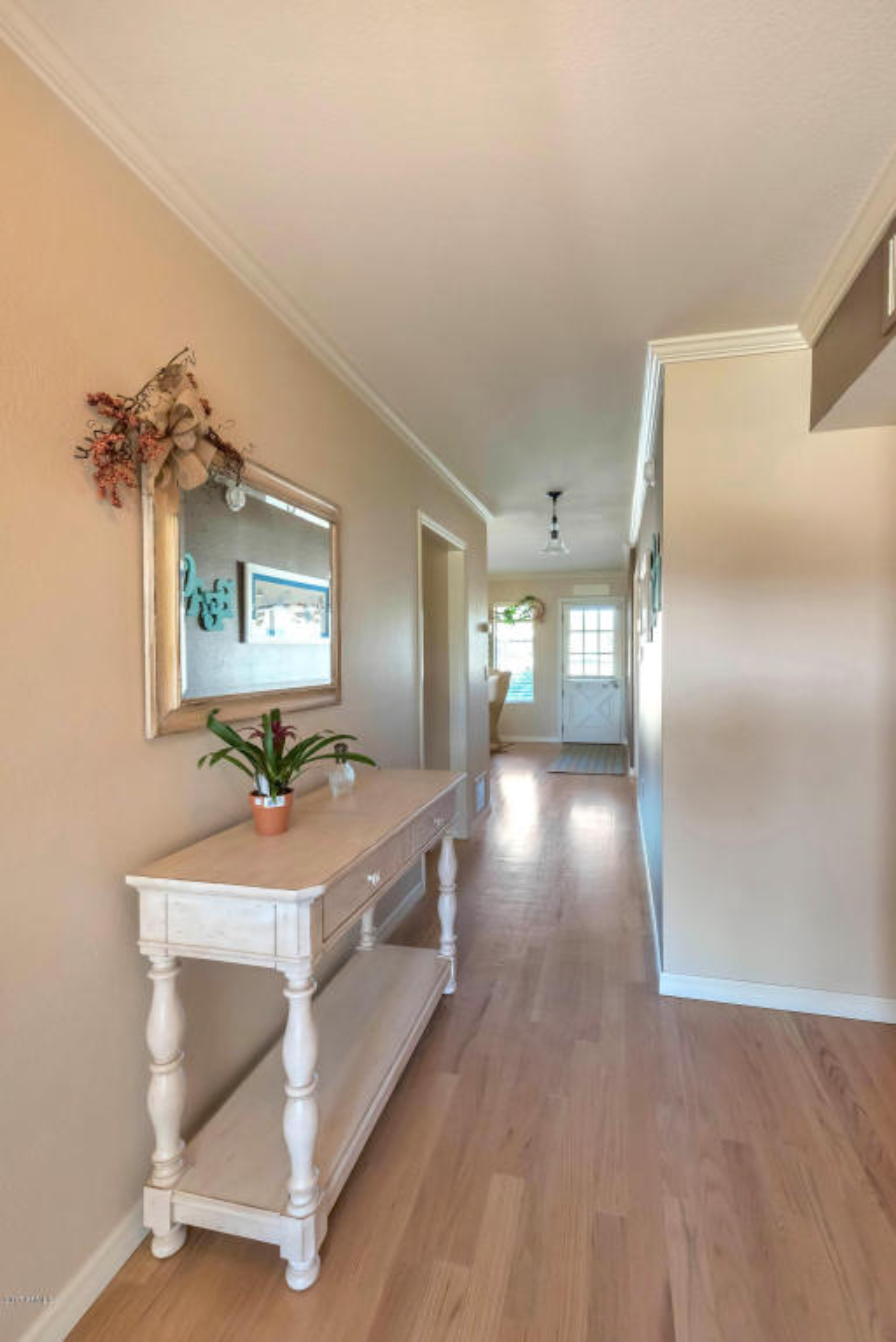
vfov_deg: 100.4
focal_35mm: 15
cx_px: 448
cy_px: 671
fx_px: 559
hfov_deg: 77.4
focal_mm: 15
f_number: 7.1
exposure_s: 1/100
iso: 2000
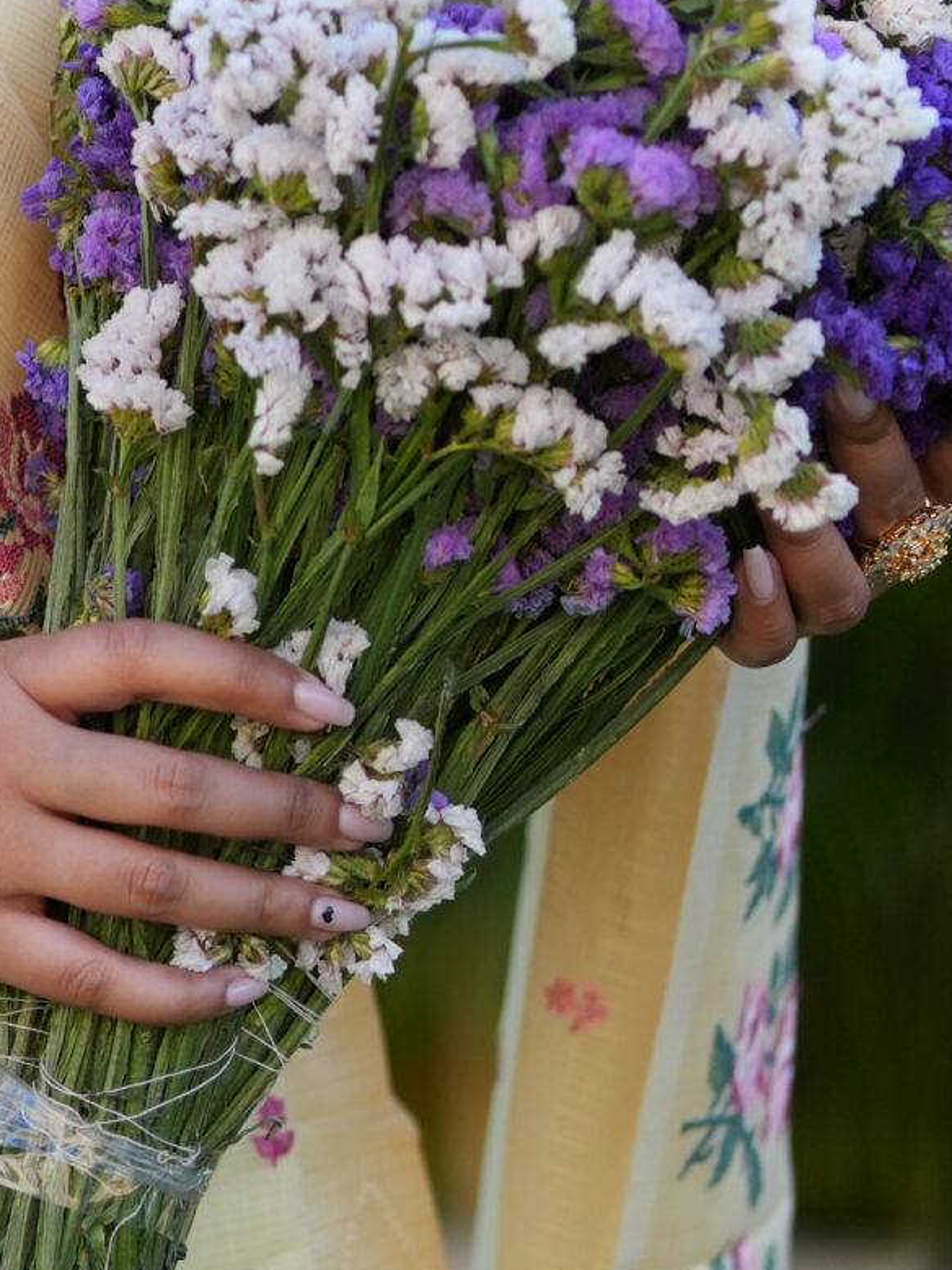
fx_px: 8693
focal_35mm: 237
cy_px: 121
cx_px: -237
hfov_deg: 6.2
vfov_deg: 8.3
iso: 250
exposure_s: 1/4000
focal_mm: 50
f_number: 1.4
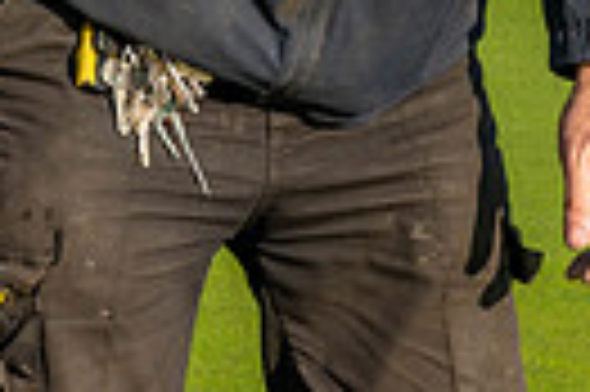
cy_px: 739
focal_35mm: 274
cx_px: -414
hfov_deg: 7.3
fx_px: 4485
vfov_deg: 4.9
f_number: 7.1
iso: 125
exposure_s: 1/200
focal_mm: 62
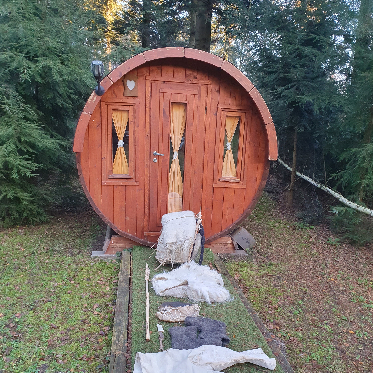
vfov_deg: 52.2
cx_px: 187
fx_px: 378
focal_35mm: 31
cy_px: 220
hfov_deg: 52.5
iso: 200
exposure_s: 1/100
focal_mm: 4.32
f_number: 2.4
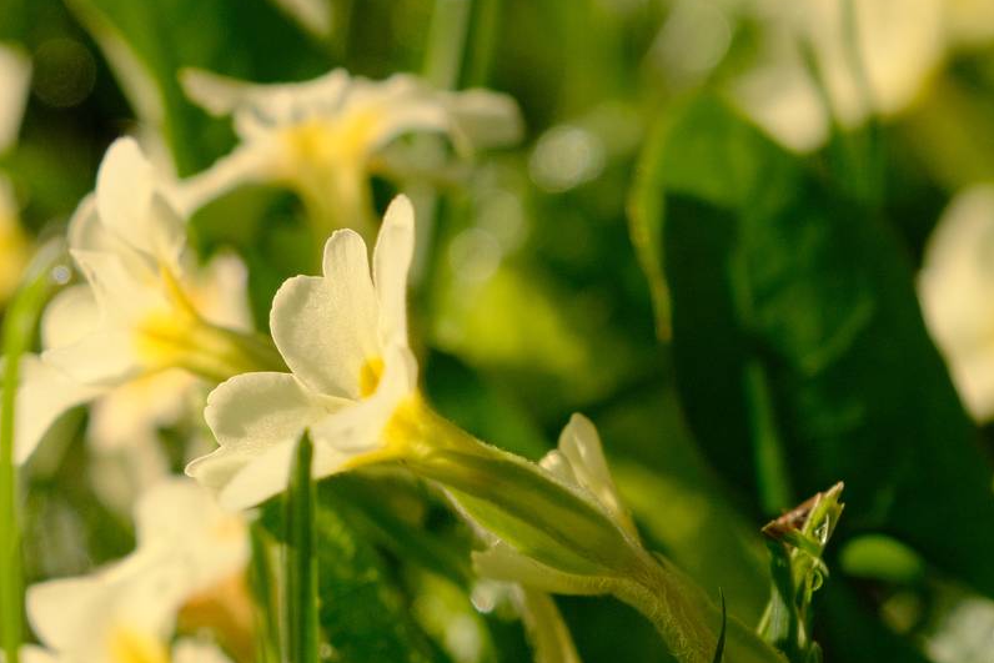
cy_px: 214
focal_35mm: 203
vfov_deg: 6.8
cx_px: 37
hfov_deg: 10.1
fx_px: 5606
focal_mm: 67.5
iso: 640
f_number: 5.6
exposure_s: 1/1600
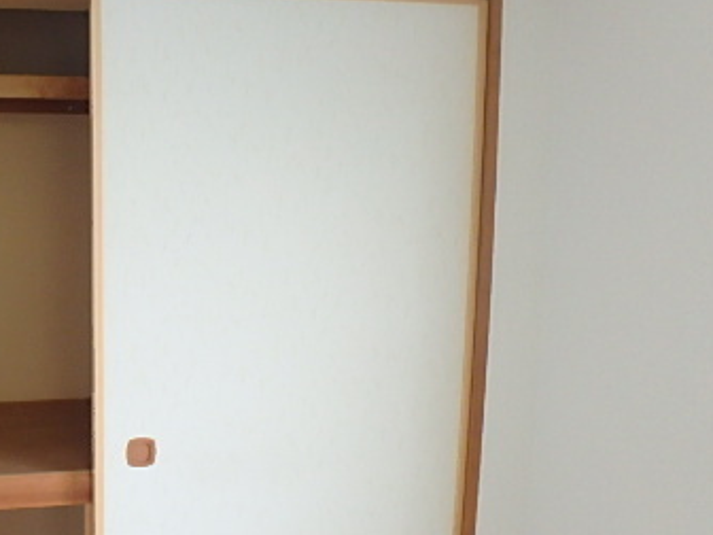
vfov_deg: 35.5
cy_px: 365
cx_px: 95
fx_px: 824
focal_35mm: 40
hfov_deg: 43.5
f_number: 3.5
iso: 320
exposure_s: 1/30
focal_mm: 3.7
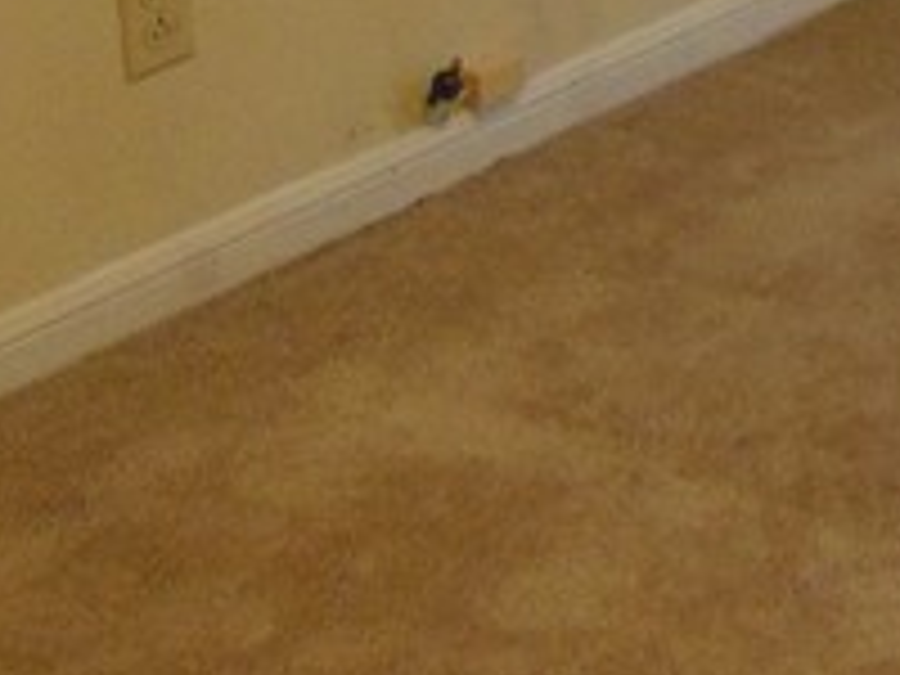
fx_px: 3328
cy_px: -954
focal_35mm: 128
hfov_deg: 13.4
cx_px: 1760
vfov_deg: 10.1
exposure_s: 1/30
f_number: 3
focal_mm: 4.5
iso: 100
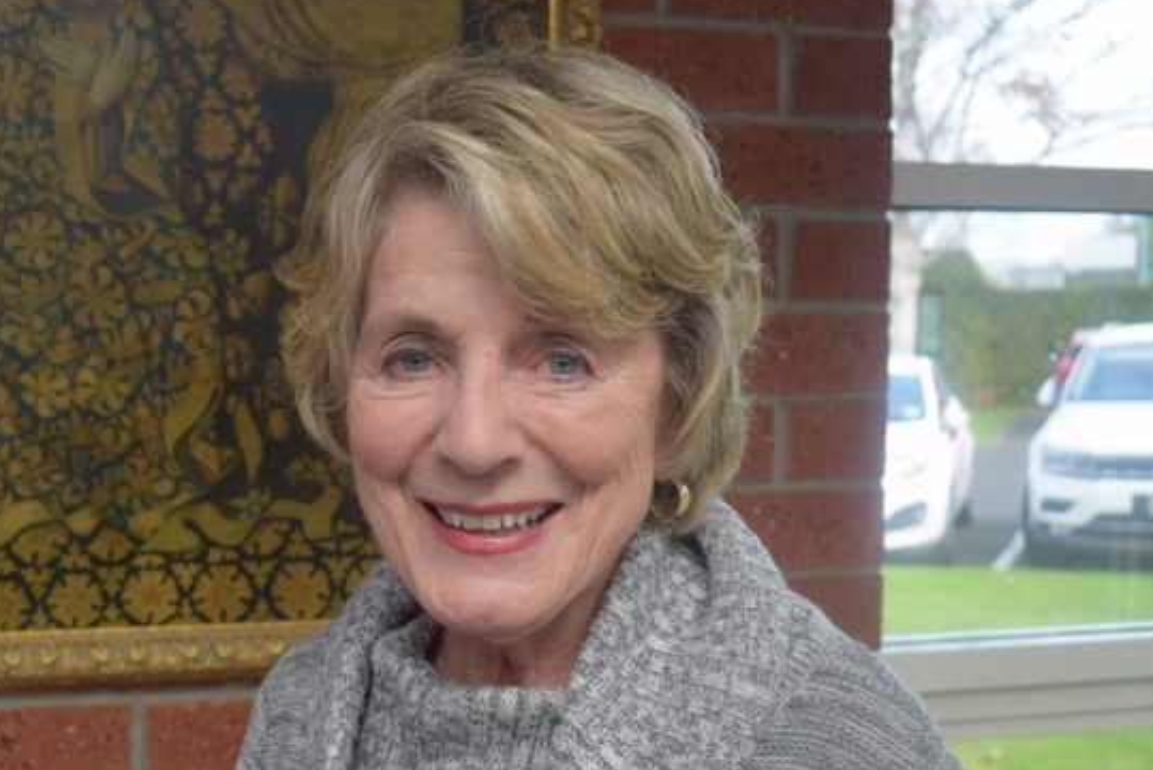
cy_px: 475
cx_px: 329
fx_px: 1570
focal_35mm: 49
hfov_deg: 39.5
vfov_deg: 27.5
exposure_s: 1/80
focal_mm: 22
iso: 400
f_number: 4.5
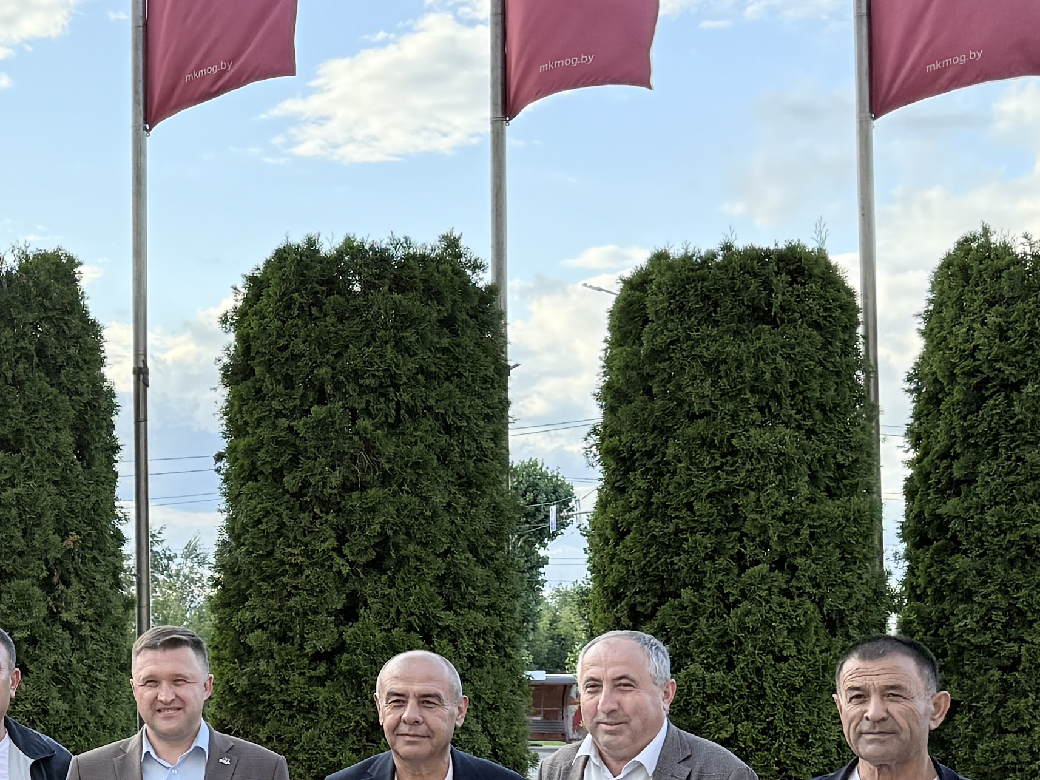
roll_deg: -1.2
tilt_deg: +4.4
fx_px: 2403
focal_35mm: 80
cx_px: -161
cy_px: 597
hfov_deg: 22.7
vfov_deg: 18.3
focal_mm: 6.76
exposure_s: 1/840
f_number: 1.78
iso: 100
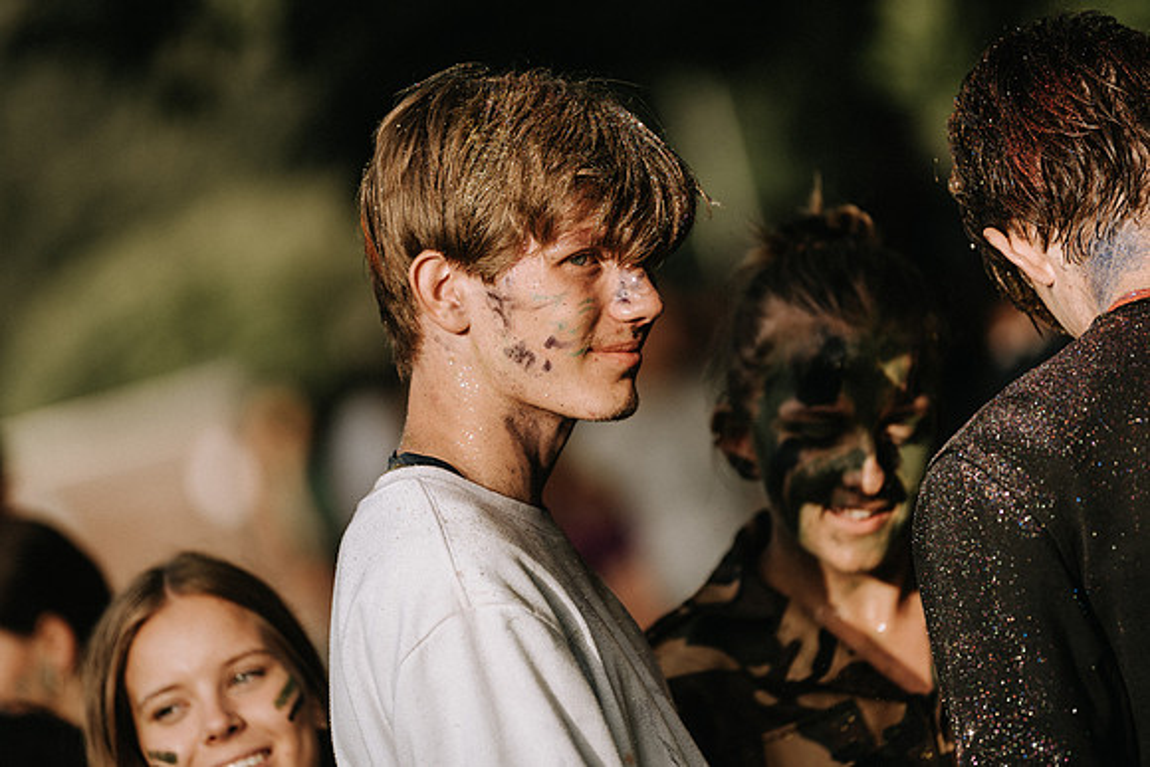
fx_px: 6390
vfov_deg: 6.9
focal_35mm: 200
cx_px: 575
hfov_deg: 10.3
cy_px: 384
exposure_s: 1/1250
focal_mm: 200
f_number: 2.8
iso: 100
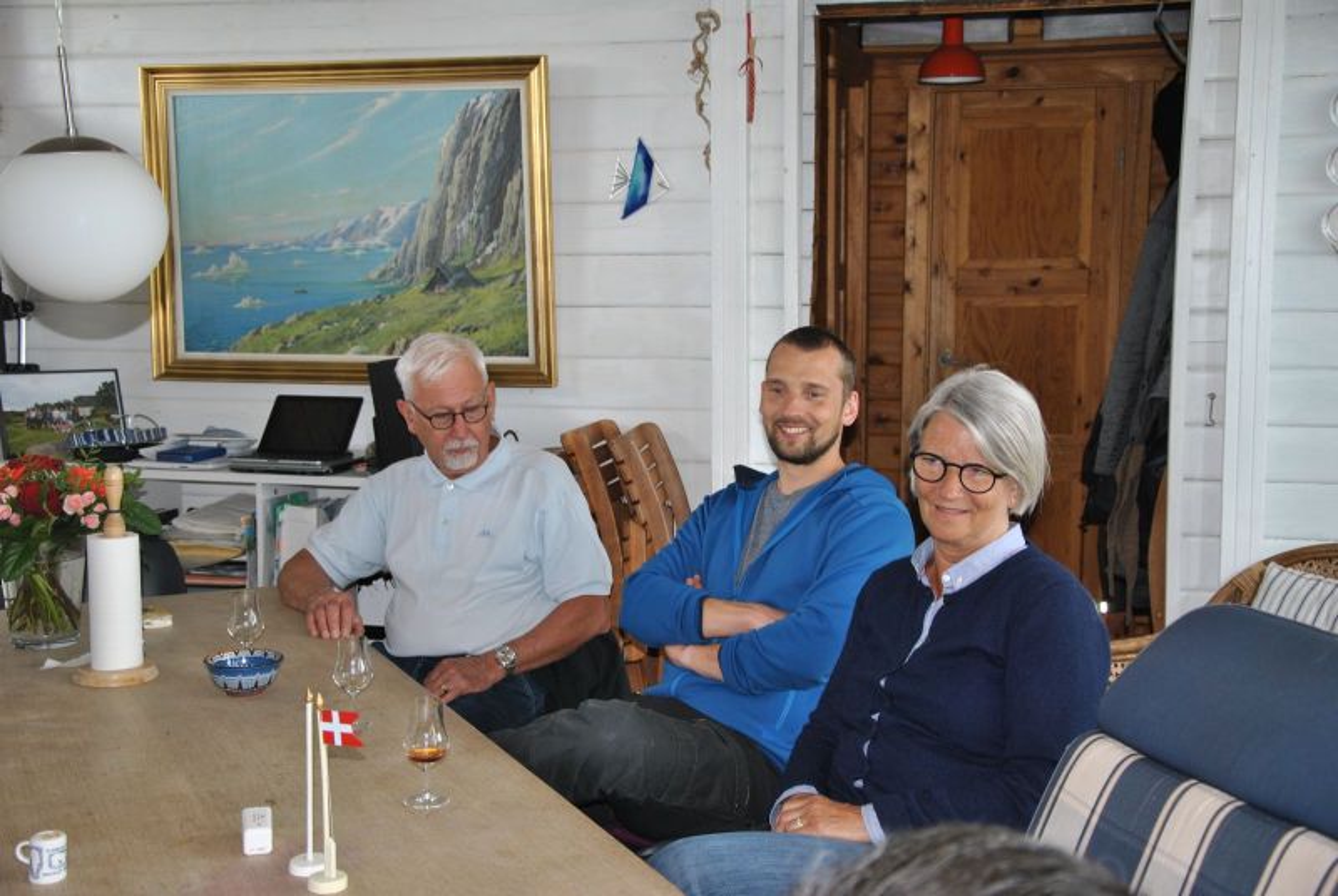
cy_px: 448
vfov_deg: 30.0
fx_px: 1675
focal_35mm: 45
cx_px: 669
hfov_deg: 43.5
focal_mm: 30
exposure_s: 1/60
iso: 200
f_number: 4.2
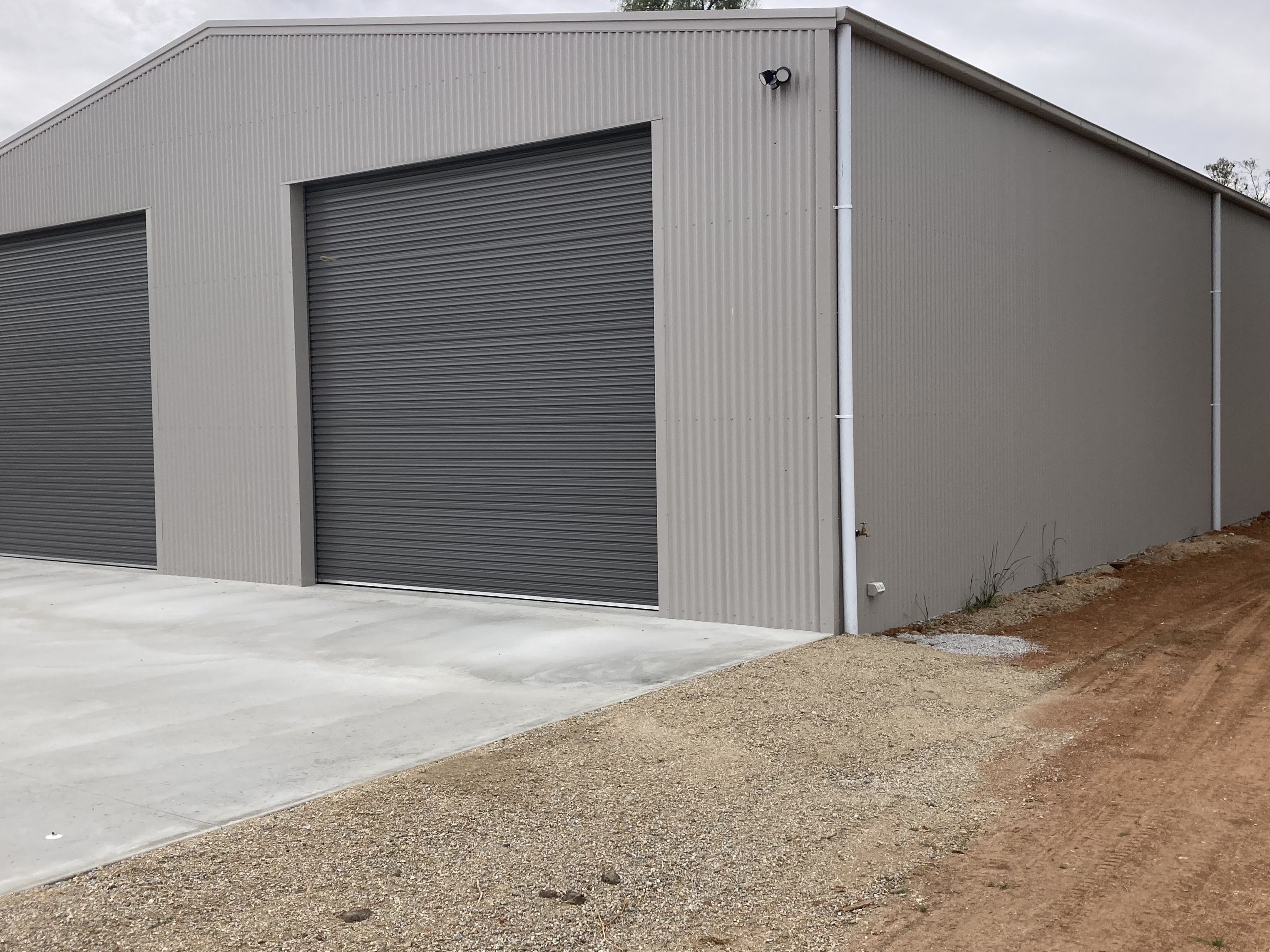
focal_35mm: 37
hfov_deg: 50.1
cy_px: 481
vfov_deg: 38.7
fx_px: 1357
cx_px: 625
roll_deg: +1.9
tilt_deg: -3.0
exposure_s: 1/2315
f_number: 1.8
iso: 20
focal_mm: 3.99
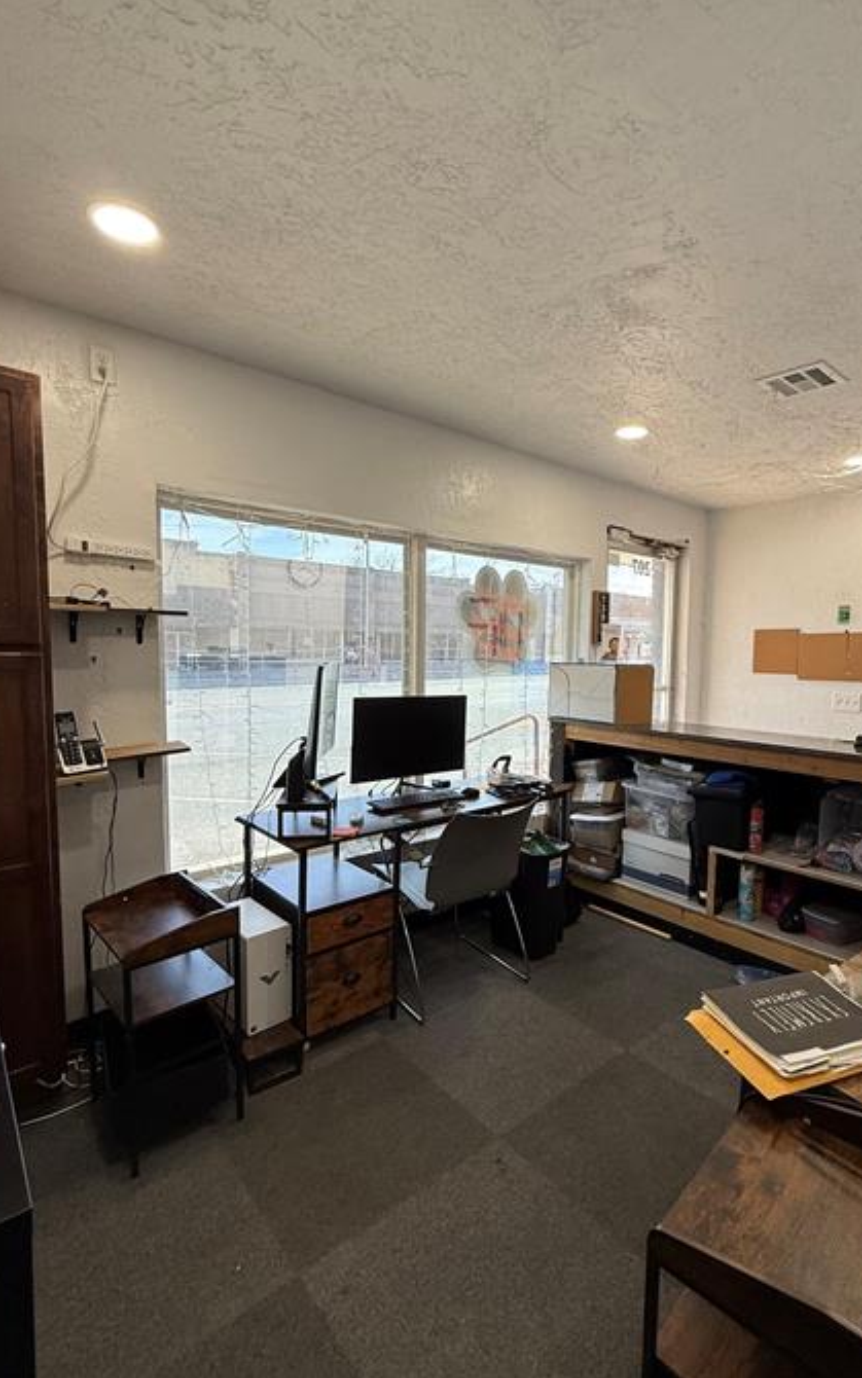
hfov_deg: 67.6
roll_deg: -1.7
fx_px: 639
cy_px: 708
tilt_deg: -4.3
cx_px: 498
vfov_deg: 94.3
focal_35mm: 17
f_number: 2.2
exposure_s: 1/120
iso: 100
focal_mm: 2.22
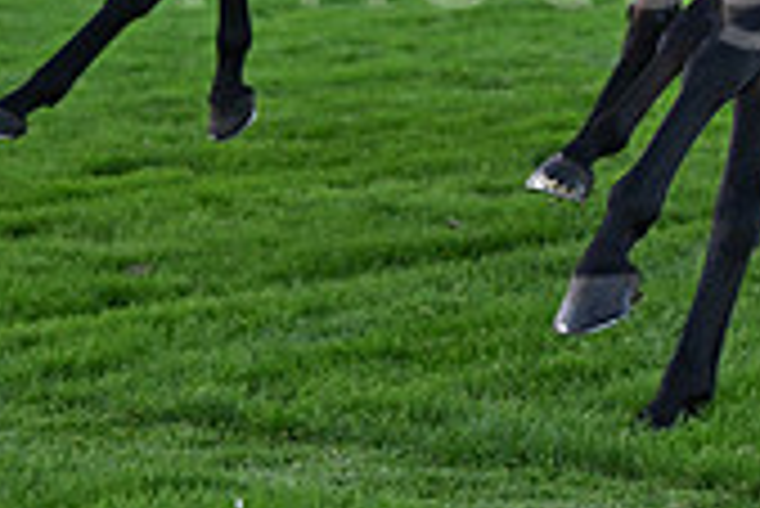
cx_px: 764
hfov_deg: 8.5
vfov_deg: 5.7
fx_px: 5071
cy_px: -276
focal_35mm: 240
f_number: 2.8
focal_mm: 70
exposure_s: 1/1600
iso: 1000
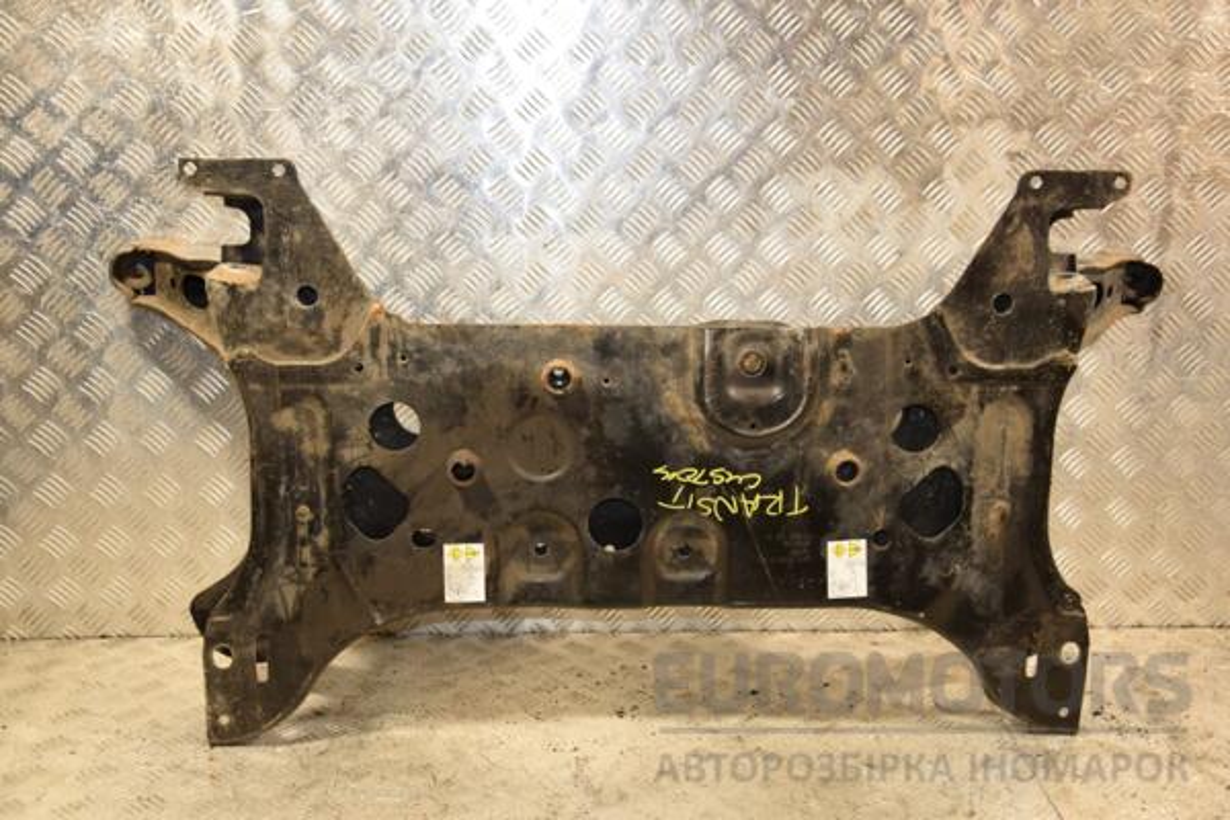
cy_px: 410
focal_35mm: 45
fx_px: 1537
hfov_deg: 43.6
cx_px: 615
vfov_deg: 29.9
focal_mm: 30
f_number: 5
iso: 800
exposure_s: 1/125
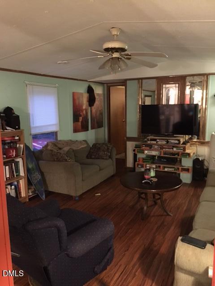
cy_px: 143
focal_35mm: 29
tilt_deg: -10.3
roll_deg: +0.9
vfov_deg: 61.7
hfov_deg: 48.2
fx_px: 240
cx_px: 108
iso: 640
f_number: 2.2
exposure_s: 1/15
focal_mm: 4.15
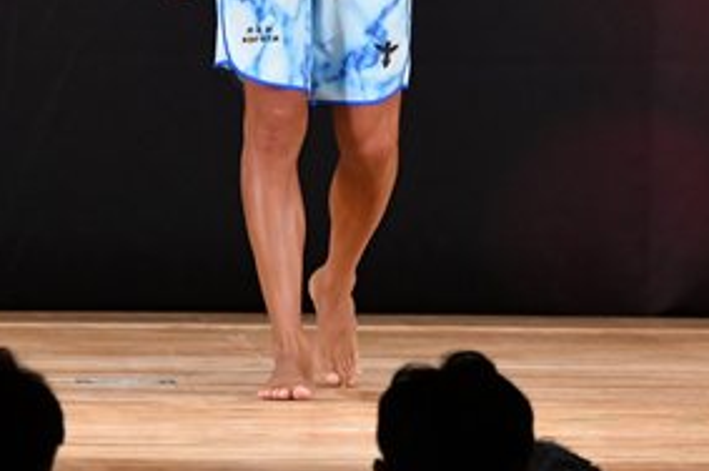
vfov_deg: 2.2
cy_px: -85
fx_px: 12118
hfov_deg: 3.4
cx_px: 307
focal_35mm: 616
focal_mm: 150
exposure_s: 1/400
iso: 3200
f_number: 5.6
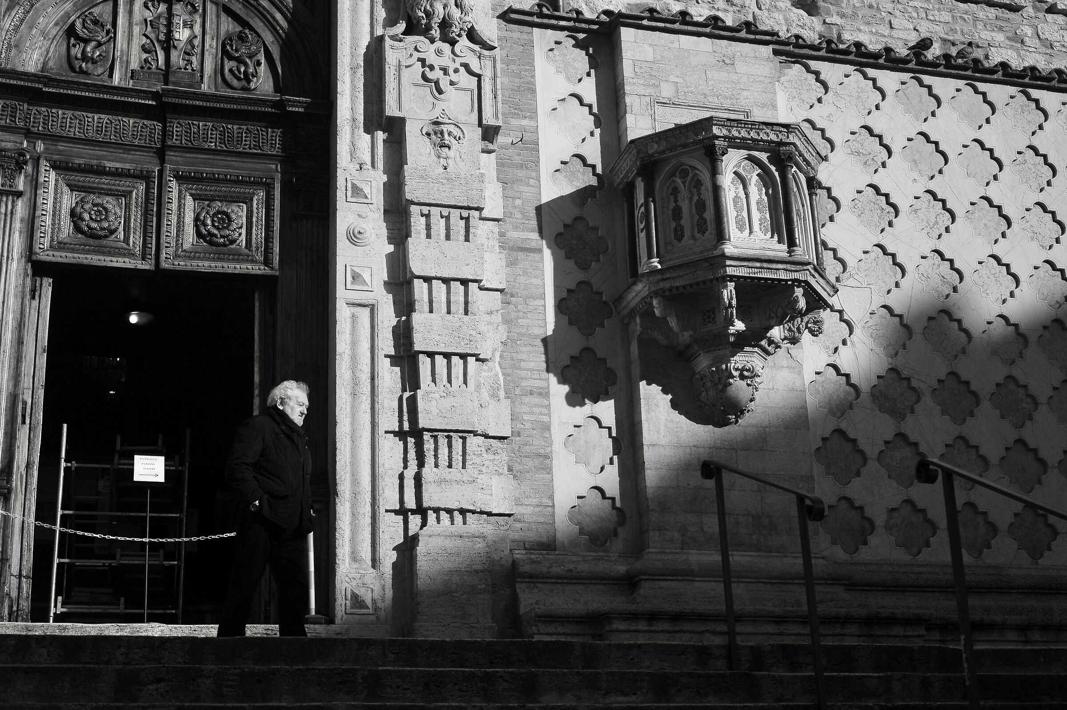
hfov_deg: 39.6
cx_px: 534
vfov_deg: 27.0
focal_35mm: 50
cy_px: 355
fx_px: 1481
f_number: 8
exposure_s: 1/1000
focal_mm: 50
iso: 400
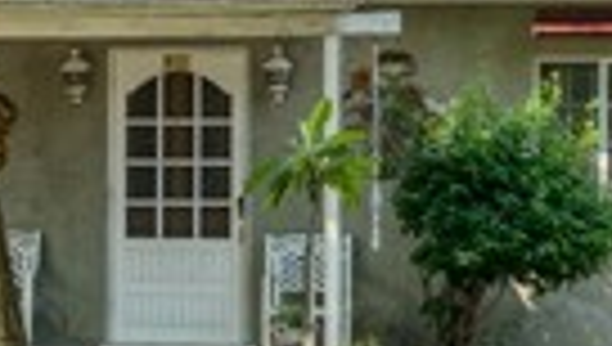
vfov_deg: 7.1
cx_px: -63
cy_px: 182
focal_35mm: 172
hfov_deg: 12.3
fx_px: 2796
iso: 100
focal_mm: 35
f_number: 8
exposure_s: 1/100
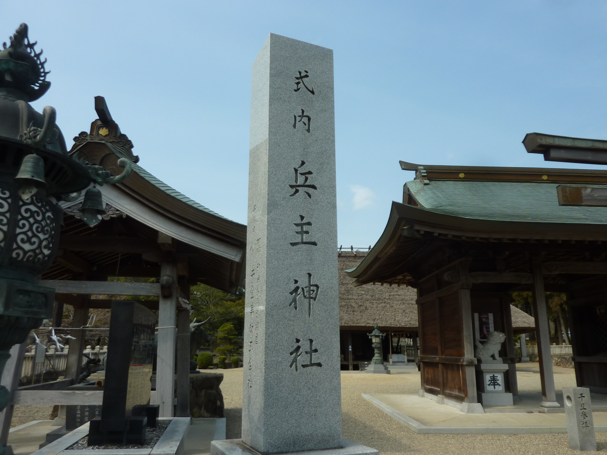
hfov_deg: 69.4
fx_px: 438
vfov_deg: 54.9
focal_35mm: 25
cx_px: 304
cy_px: 228
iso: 80
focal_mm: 4.1
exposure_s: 1/500
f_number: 4.5
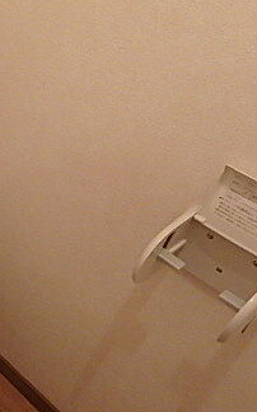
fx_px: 494
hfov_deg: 24.0
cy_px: 258
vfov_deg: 44.9
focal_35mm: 44
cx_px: -112
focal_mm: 3.7
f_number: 3.5
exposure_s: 1/30
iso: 800
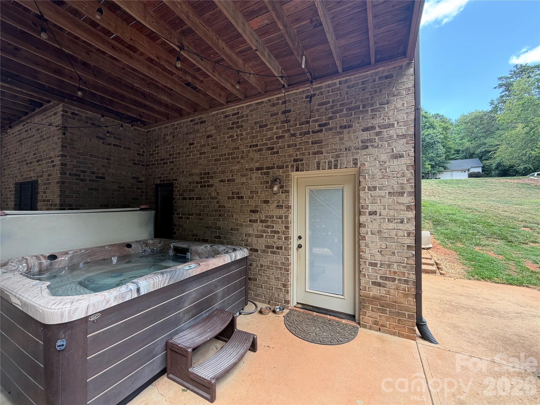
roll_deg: -0.3
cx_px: 270
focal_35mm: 14
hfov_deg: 102.1
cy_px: 202
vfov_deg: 85.7
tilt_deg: +1.5
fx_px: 218
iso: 50
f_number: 2.2
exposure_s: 1/121
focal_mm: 2.22
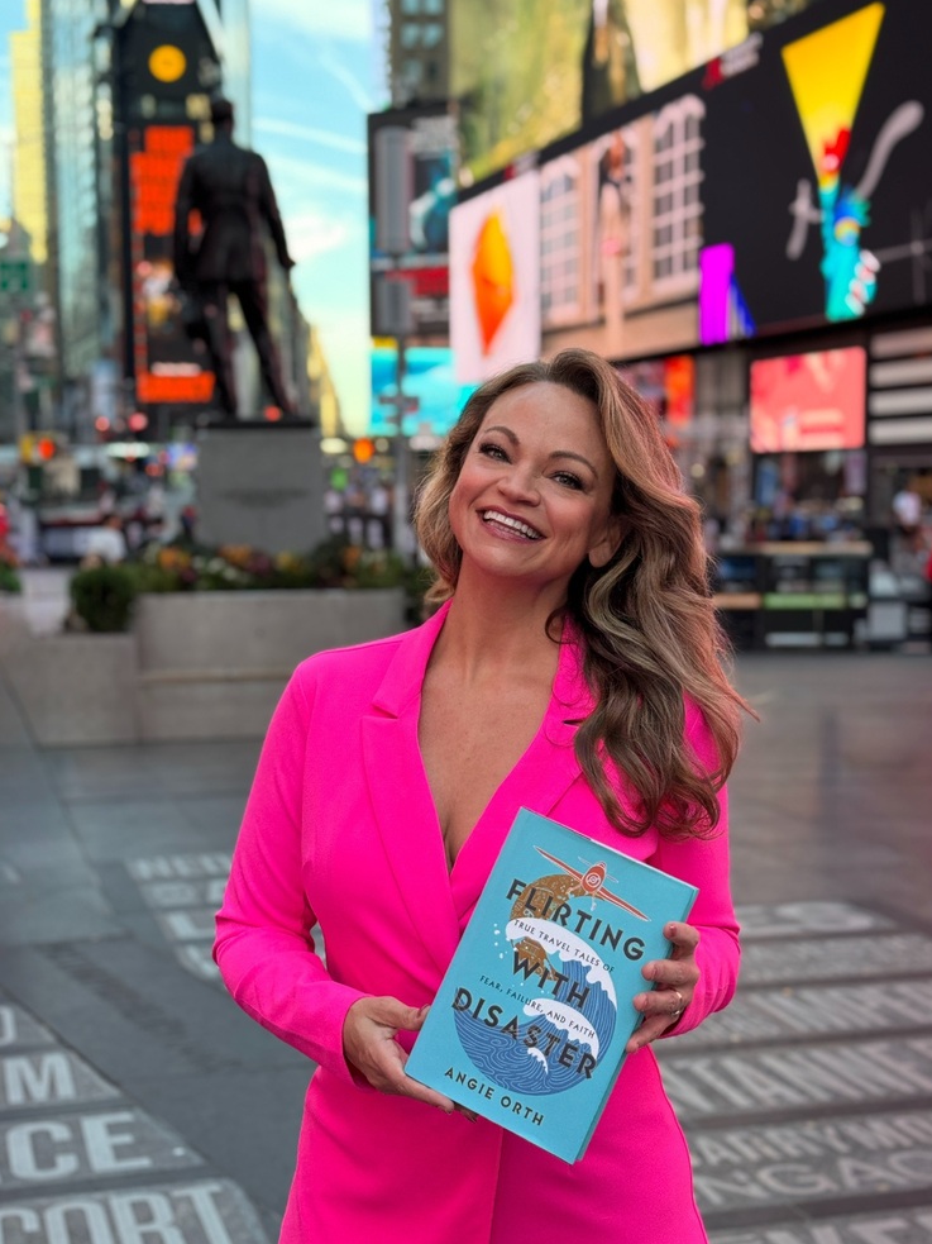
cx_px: 465
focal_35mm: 50
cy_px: 618
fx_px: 1795
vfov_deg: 38.2
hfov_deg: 29.1
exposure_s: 1/248
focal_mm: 6.76
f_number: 1.78
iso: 64
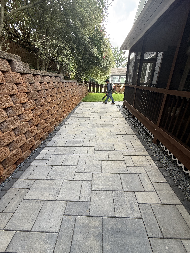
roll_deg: -1.1
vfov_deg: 102.1
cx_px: 95
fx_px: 102
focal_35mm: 14
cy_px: 126
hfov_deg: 85.7
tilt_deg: -24.2
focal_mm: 2.22
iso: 40
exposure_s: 1/110
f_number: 2.2
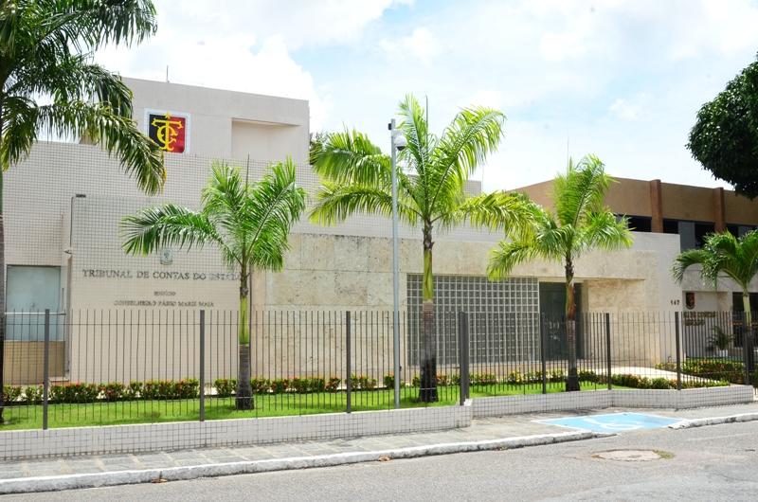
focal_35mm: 36
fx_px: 756
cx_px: 379
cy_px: 251
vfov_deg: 36.7
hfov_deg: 53.2
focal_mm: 24
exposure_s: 1/250
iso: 500
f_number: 16
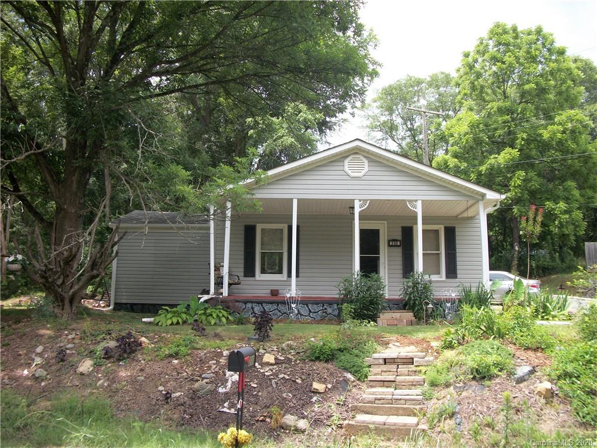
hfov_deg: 56.8
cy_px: 224
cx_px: 298
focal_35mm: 32
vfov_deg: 44.2
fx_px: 552
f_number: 8.8
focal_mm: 5.7
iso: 80
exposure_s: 1/60
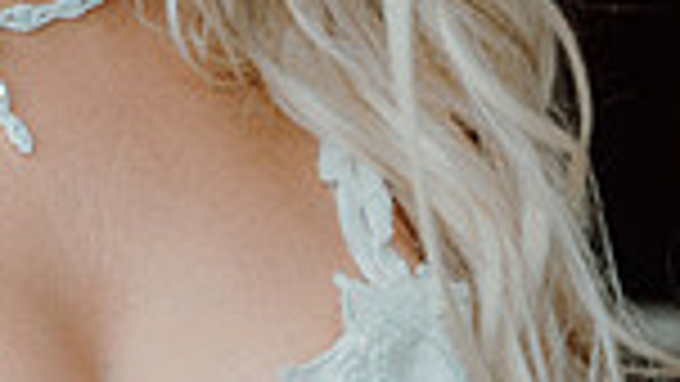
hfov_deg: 12.0
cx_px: -239
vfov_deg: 6.9
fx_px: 3120
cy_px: -182
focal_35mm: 173
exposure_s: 1/160
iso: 200
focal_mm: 43
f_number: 3.5
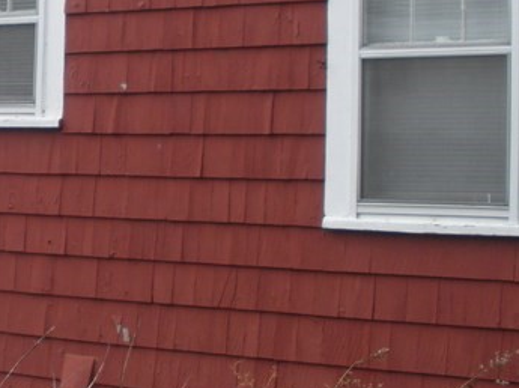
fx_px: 1603
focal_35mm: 107
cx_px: -27
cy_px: 96
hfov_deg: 17.8
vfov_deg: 13.8
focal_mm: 6.3
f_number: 3.5
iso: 64
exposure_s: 1/143
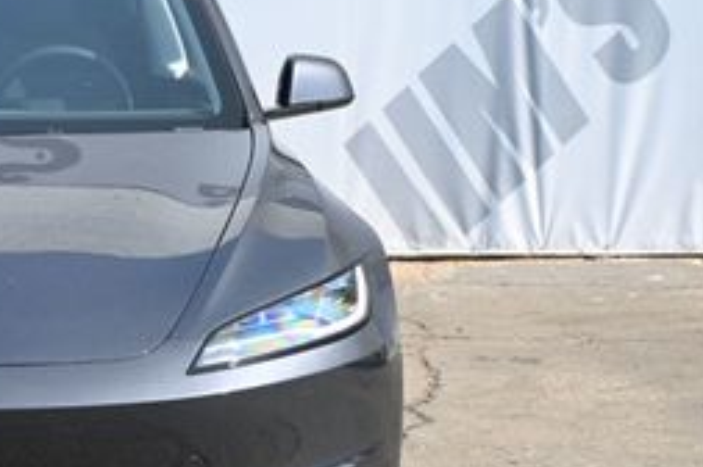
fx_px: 2516
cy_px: 192
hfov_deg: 15.5
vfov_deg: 10.6
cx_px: -86
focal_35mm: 129
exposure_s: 1/250
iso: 250
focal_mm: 34
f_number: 5
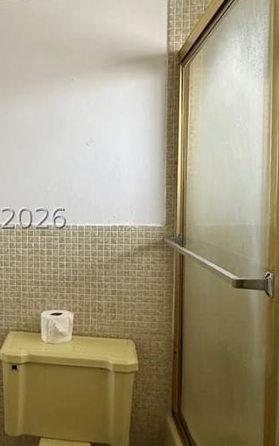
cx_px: 31
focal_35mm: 31
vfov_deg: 61.2
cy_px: 218
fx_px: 377
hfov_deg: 38.1
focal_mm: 2.22
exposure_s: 1/69
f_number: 2.2
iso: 320
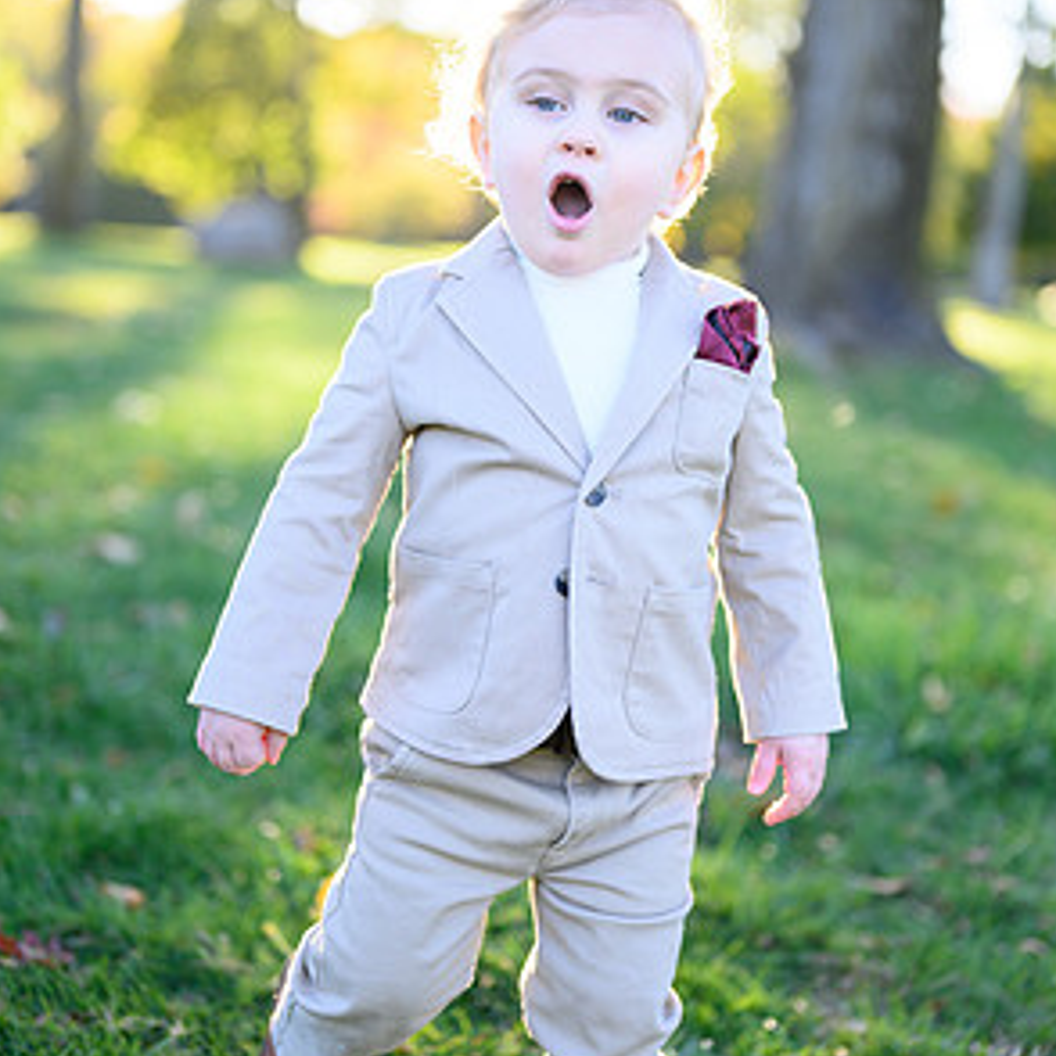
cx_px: 530
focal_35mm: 65
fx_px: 2243
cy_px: 503
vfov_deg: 26.5
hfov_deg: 26.5
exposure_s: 1/800
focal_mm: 50
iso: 320
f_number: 2
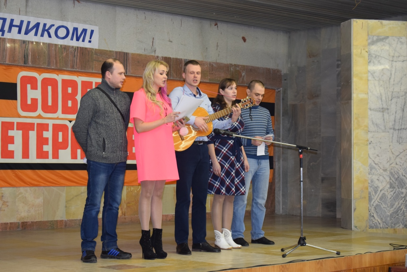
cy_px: 136
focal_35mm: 75
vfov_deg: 18.2
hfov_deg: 27.0
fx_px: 848
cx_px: 204
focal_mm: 50
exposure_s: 1/60
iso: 900
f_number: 5.6
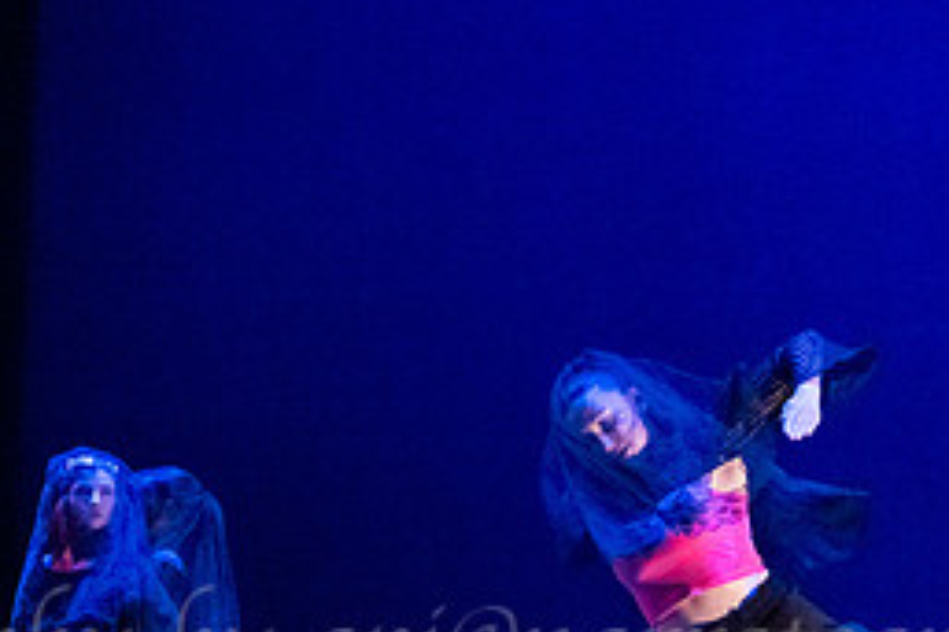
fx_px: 4794
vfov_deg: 7.5
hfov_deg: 11.3
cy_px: 693
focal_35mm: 182
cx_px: 504
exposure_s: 1/250
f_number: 3.5
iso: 4000
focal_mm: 75
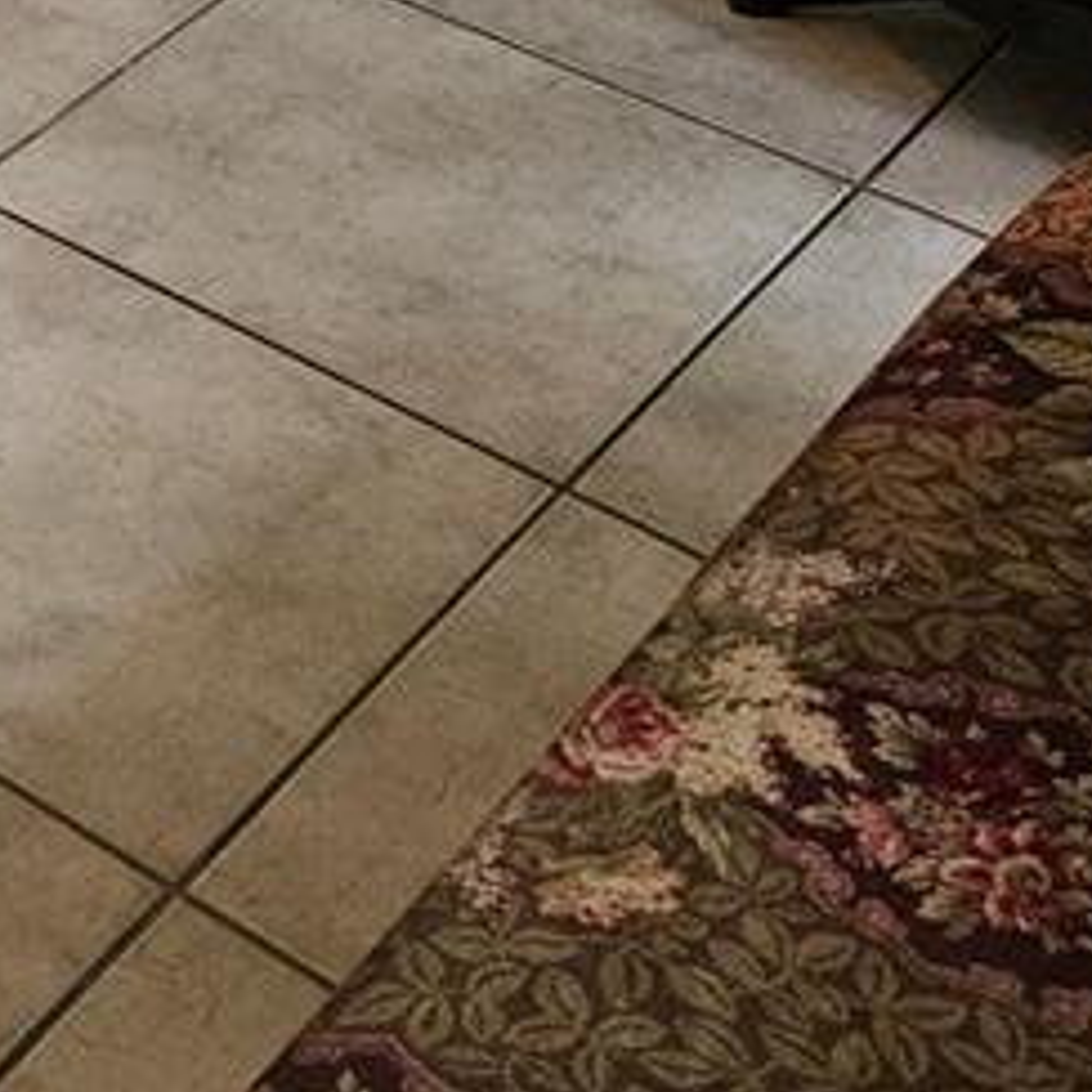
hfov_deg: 15.6
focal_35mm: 100
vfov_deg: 14.7
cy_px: -1016
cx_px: -694
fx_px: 3569
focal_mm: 5.4
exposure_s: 1/120
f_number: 1.8
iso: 200
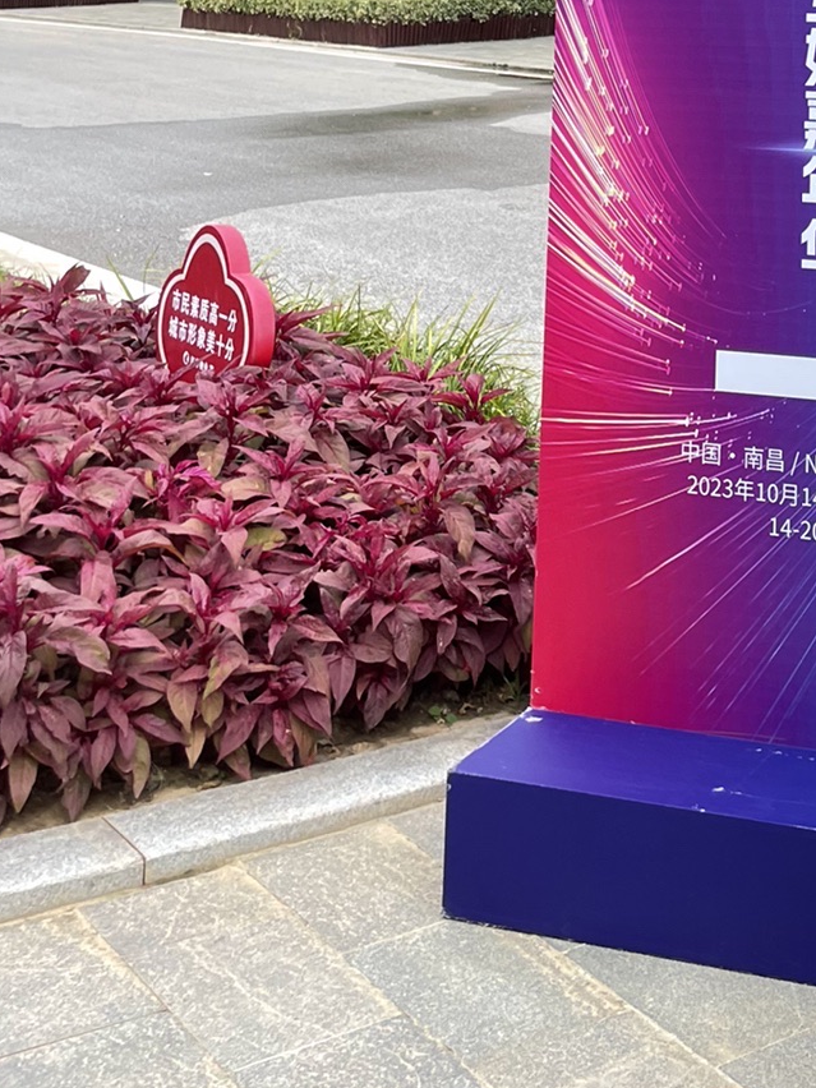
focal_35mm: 61
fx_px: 1917
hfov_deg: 23.0
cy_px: -160
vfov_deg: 28.3
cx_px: 817
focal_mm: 4.2
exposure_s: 1/121
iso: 40
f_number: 1.6
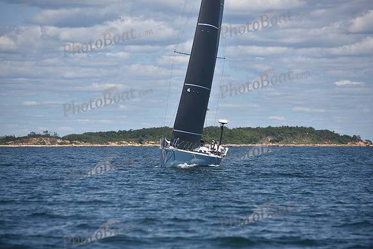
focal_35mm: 200
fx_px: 2073
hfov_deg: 10.3
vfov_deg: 6.9
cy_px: 124
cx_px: 186
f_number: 5
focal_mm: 200
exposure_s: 1/1250
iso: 250
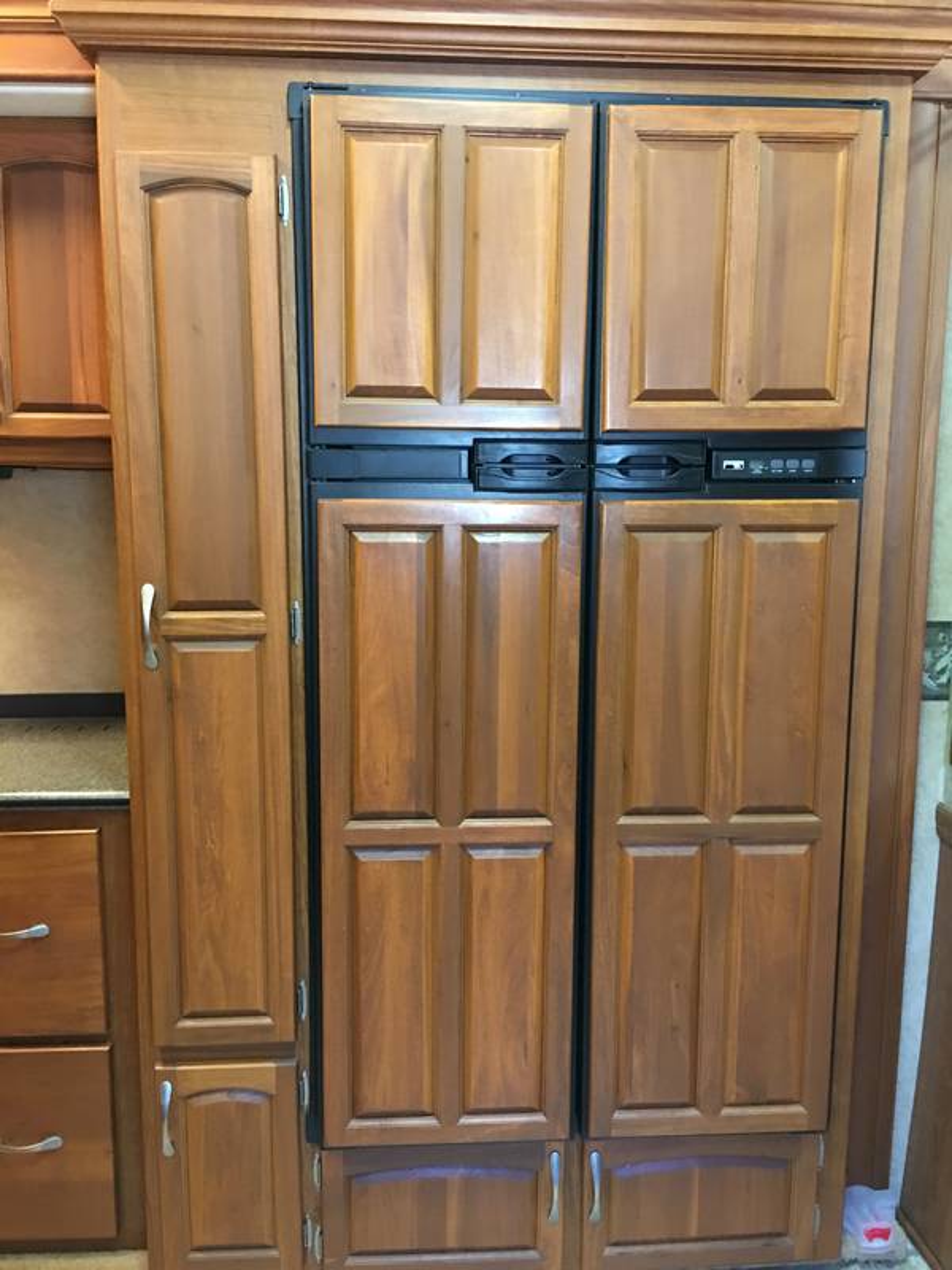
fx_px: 1063
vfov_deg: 61.7
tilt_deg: -8.1
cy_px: 635
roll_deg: -0.8
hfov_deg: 48.2
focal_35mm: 29
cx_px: 476
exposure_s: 1/4
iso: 80
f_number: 2.2
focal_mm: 4.15
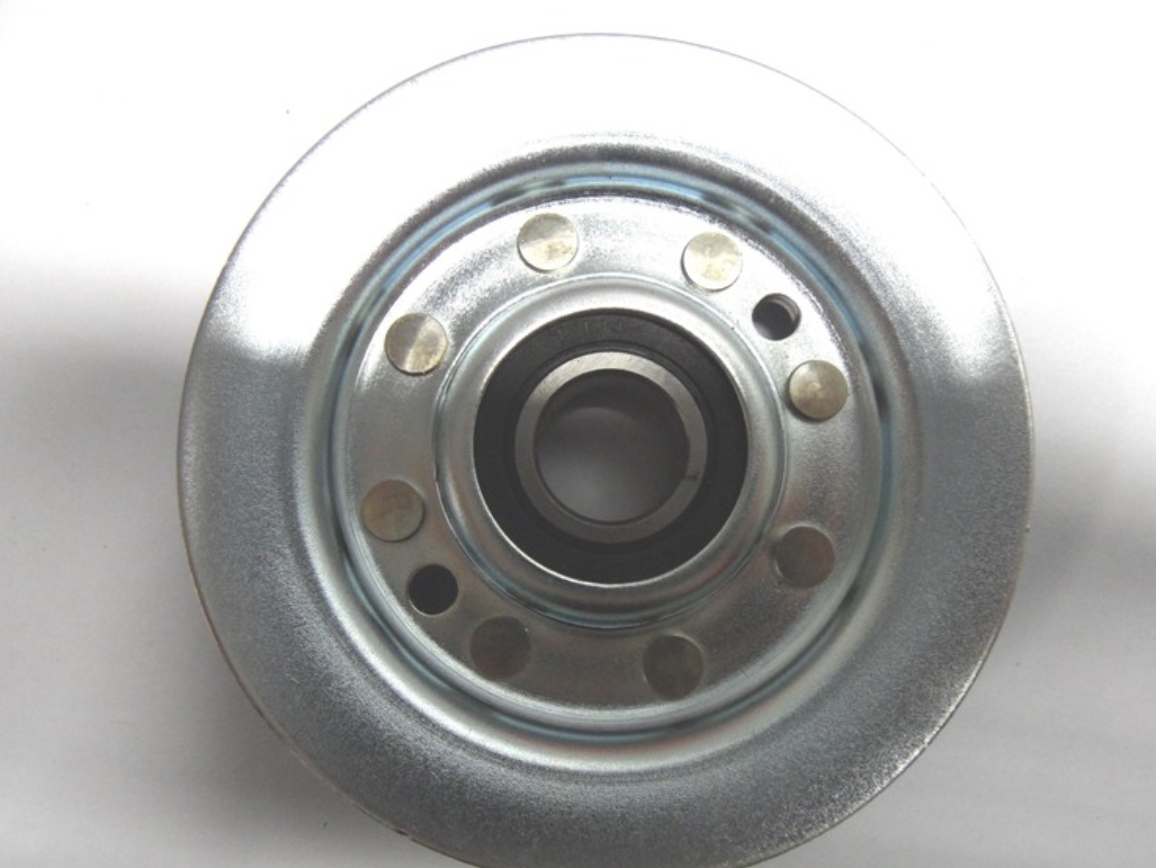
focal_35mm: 26
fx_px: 869
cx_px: 595
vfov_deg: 53.1
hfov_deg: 67.3
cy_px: 458
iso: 200
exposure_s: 1/15
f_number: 3.2
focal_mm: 3.9
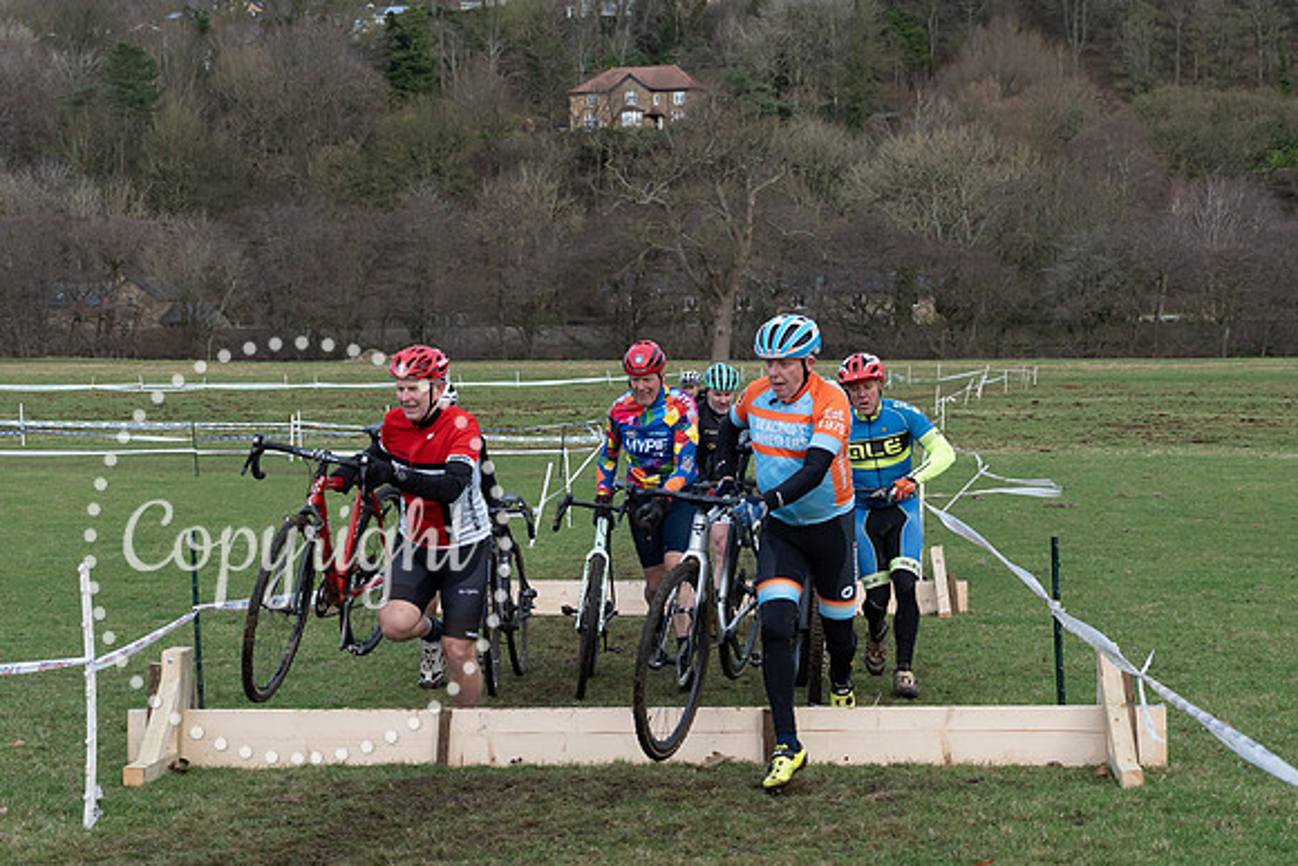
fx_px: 2453
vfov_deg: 20.0
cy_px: 390
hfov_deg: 29.6
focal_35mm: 68
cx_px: 724
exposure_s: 1/800
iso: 640
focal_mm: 35
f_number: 4
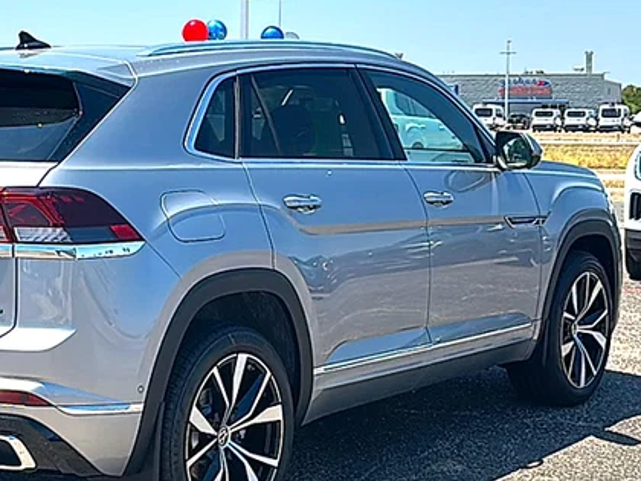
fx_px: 1204
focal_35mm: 65
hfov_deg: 29.4
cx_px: 162
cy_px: 263
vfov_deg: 22.6
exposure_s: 1/4049
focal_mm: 6.86
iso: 80
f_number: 1.78
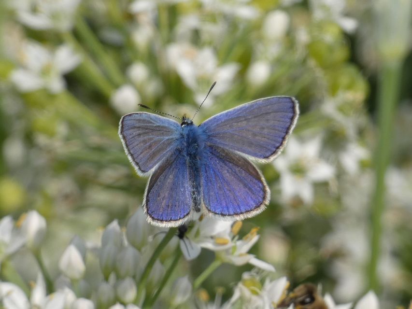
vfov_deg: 3.4
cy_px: 154
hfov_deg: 4.5
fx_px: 5238
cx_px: 206
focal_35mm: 440
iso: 80
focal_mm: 78.8
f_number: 5.6
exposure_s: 1/250
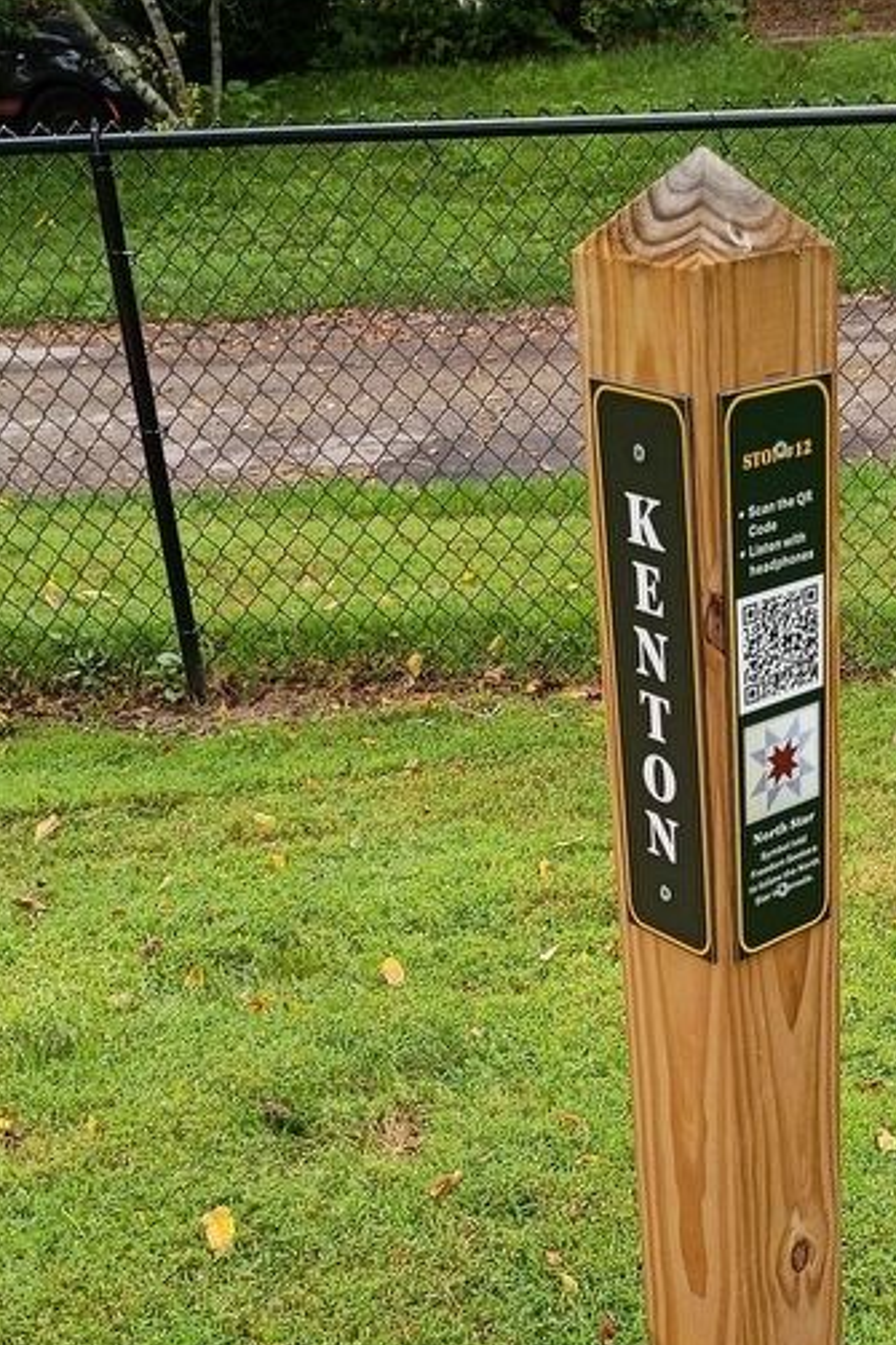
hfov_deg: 27.3
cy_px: 949
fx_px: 1793
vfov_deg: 40.4
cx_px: 752
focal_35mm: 48
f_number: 1.8
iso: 100
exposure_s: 1/127
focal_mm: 4.27
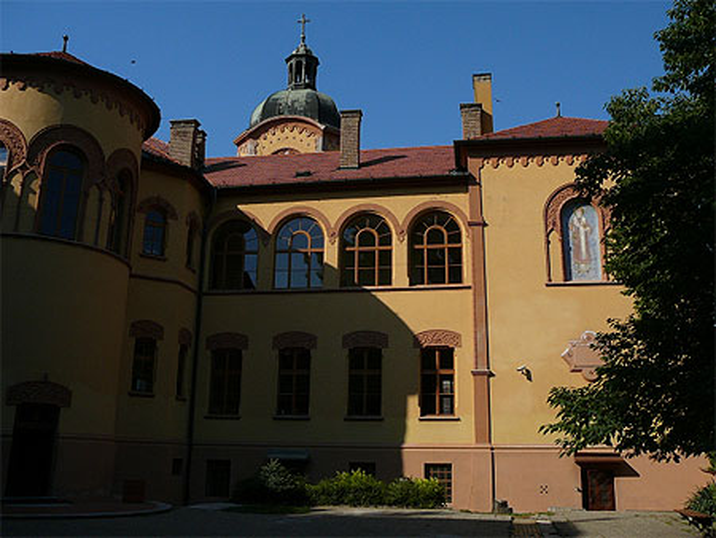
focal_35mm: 35
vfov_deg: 40.7
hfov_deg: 52.6
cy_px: 269
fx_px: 724
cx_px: 358
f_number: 5
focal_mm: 5.2
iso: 80
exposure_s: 1/800
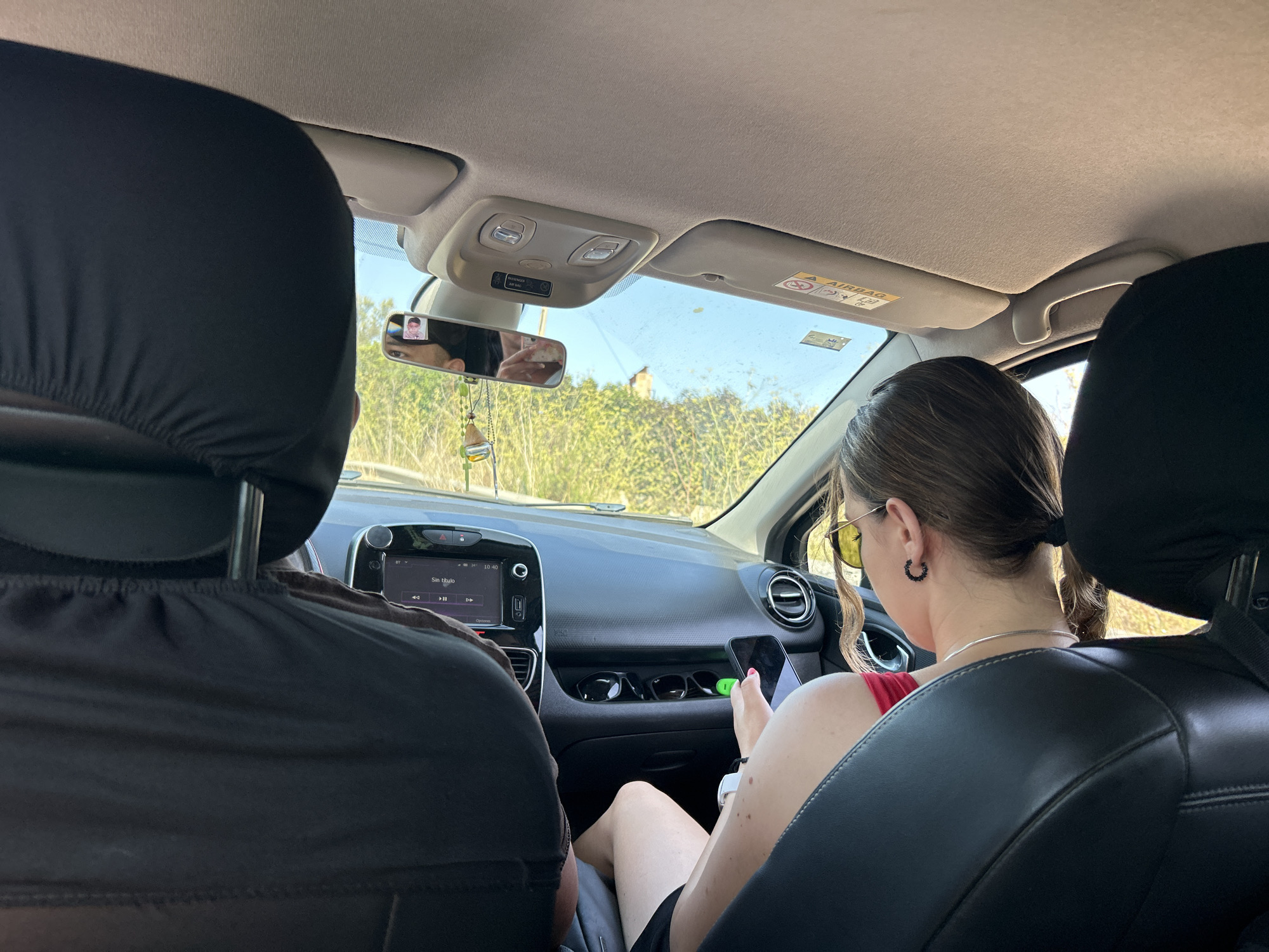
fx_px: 953
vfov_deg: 53.1
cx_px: 634
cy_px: 476
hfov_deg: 67.3
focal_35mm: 26
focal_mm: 5.7
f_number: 1.5
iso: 50
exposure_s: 1/371
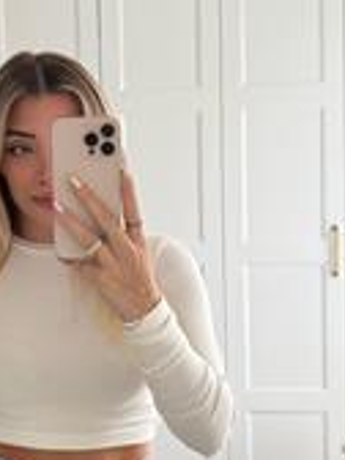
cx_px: 52
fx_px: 757
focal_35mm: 57
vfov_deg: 33.7
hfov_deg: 25.1
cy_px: 279
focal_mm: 6.76
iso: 200
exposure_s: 1/121
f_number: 1.78
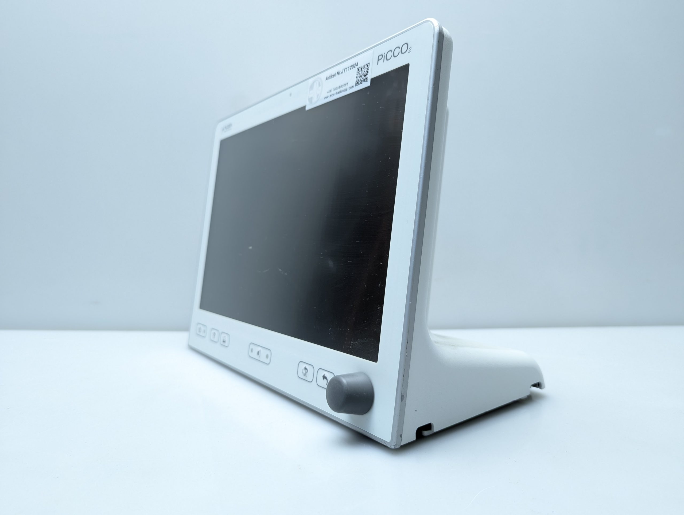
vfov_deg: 56.9
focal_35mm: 24
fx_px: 475
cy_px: 258
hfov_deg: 71.5
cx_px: 342
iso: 89
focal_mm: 6.81
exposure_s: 1/90
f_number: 1.85
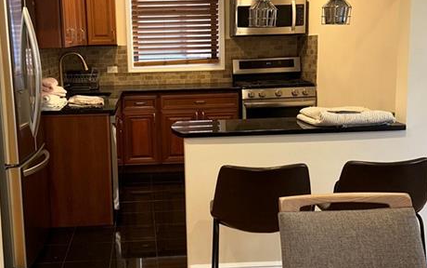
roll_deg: +1.2
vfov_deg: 28.0
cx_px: 177
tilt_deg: -9.4
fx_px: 536
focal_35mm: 46
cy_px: 123
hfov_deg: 43.3
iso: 32
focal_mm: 5.7
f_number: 1.5
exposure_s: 1/41
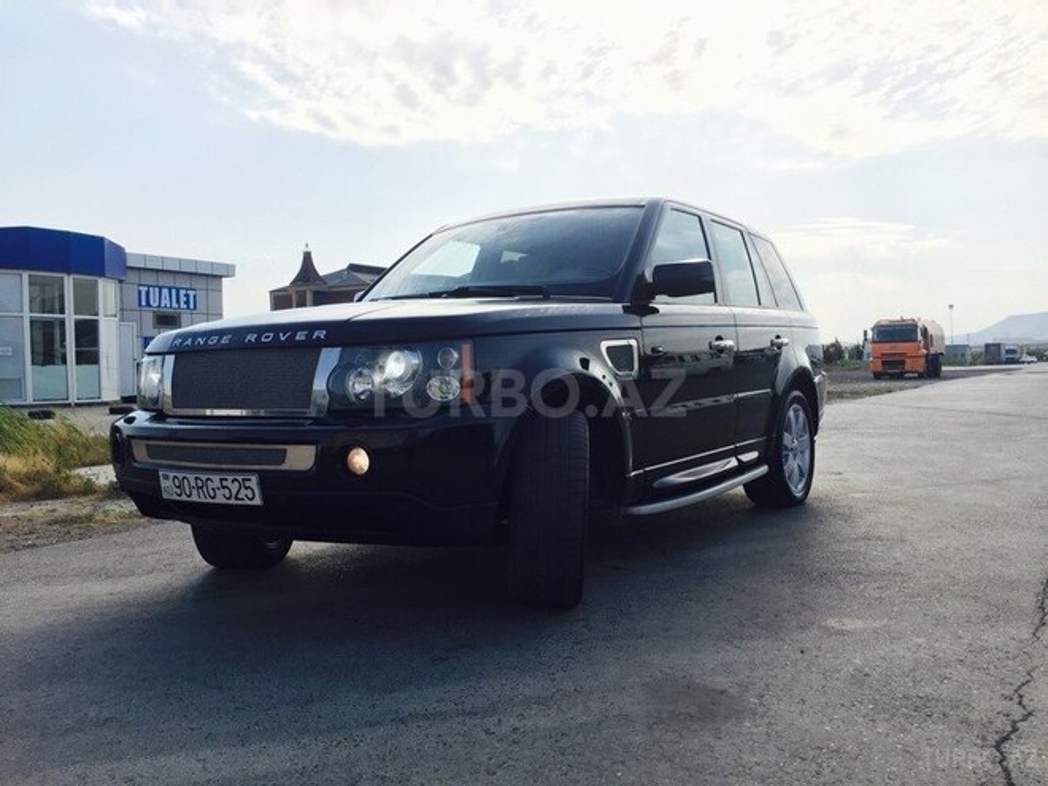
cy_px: 393
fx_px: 878
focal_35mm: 29
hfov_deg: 61.7
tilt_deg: +0.9
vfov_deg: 48.2
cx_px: 524
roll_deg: +1.2
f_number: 2.2
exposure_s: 1/1980
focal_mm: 4.15
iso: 32
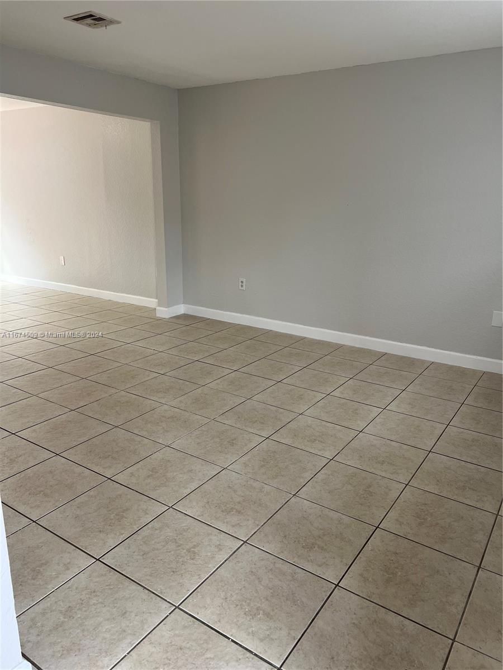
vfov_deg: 67.3
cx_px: 252
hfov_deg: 53.1
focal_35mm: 26
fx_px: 504
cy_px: 335
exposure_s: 1/121
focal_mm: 5.7
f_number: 1.5
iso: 40
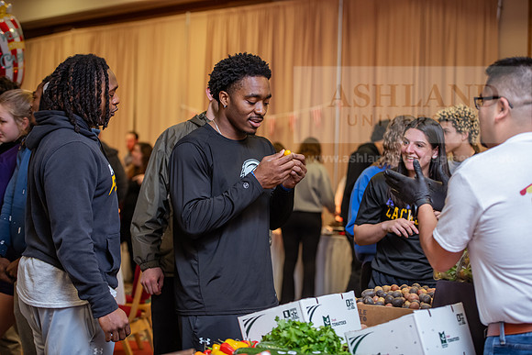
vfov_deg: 19.5
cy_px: 178
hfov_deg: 28.8
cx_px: 266
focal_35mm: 70
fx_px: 1035
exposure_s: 1/200
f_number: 3.2
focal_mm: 70
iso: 800
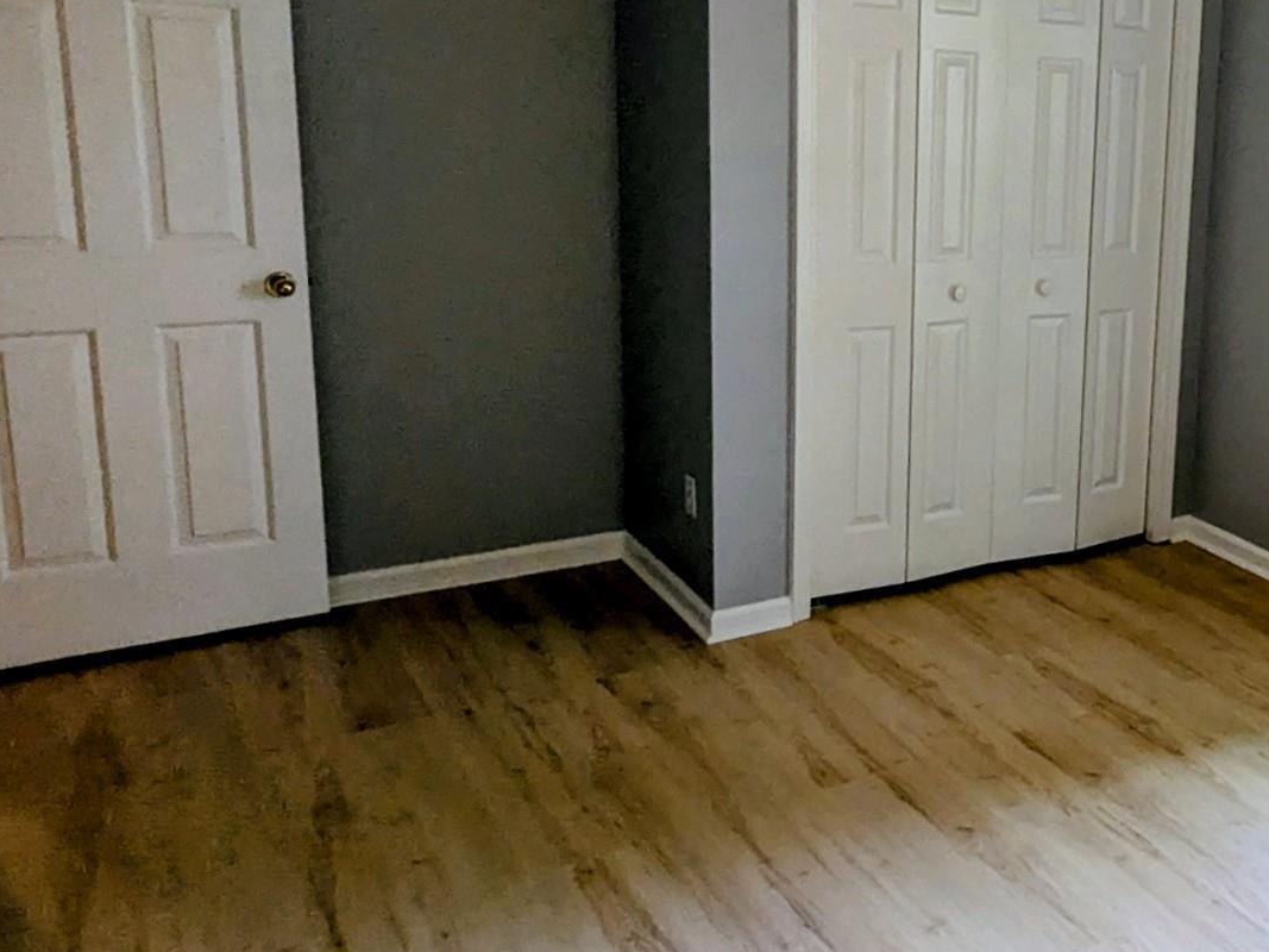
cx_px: 1253
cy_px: 359
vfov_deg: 39.4
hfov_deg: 44.2
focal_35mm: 36
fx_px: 1320
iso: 71
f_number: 2.2
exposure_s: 1/120
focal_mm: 2.35
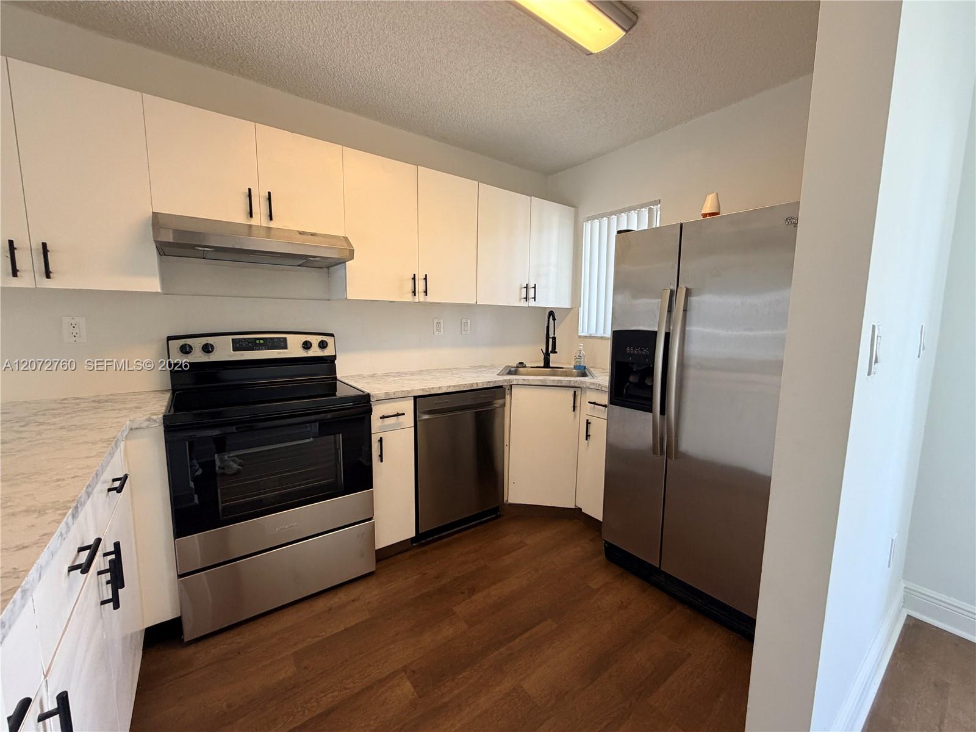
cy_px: 366
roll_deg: -0.5
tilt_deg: -7.0
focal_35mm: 14
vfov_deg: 85.7
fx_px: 395
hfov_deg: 102.1
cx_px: 488
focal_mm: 2.22
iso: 250
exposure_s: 1/120
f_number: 2.2
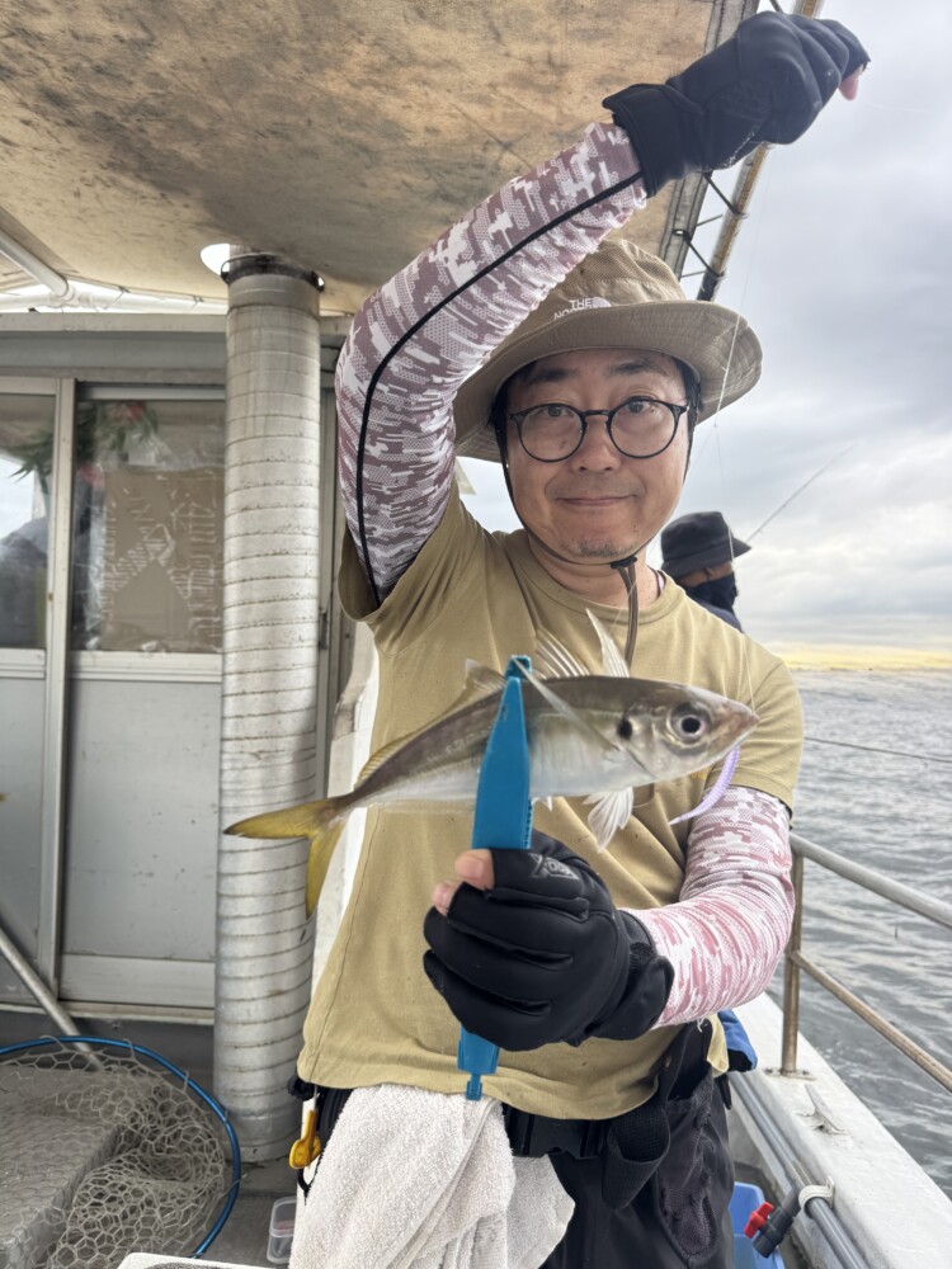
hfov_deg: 56.8
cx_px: 476
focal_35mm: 24
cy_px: 634
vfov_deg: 71.6
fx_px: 880
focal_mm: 6.76
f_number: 1.78
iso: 80
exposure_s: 1/203
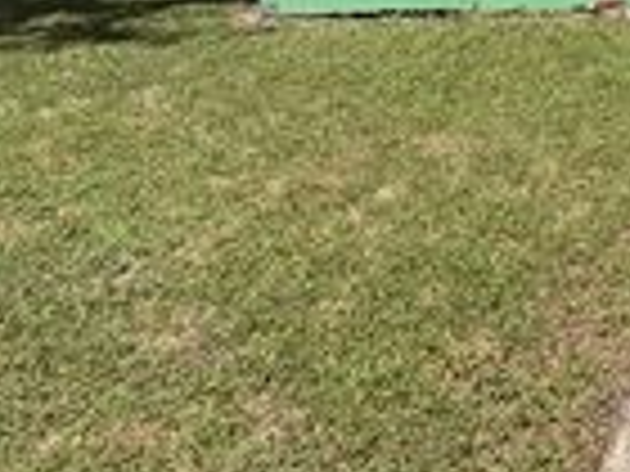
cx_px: 968
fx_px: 910
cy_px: -227
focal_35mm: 50
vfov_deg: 23.5
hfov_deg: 26.4
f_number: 2.2
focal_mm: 2.22
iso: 20
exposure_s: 1/770
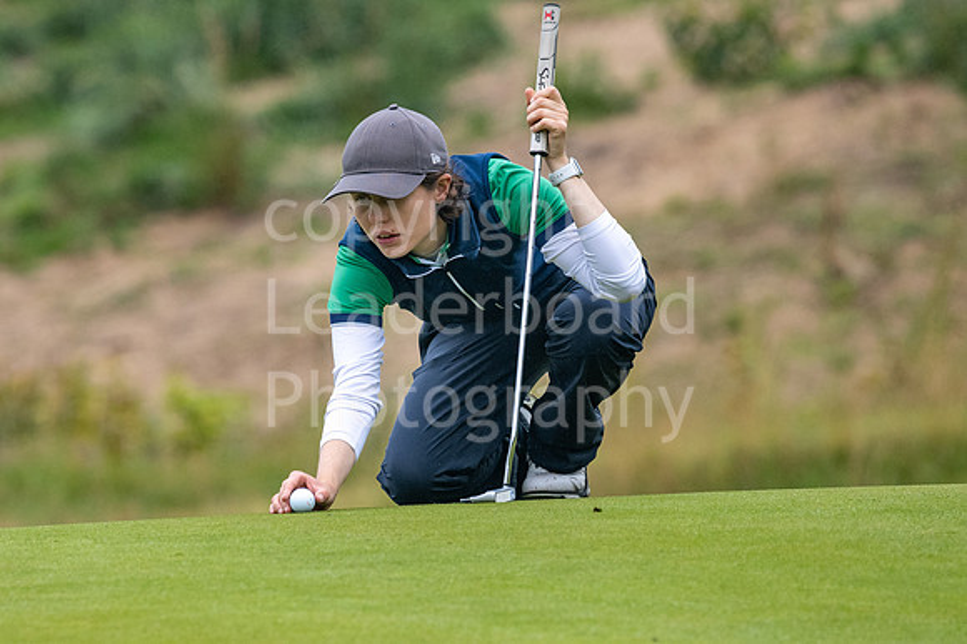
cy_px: 419
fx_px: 15705
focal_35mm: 585
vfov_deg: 2.3
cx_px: 356
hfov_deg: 3.5
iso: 500
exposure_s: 1/2000
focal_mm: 300
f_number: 5
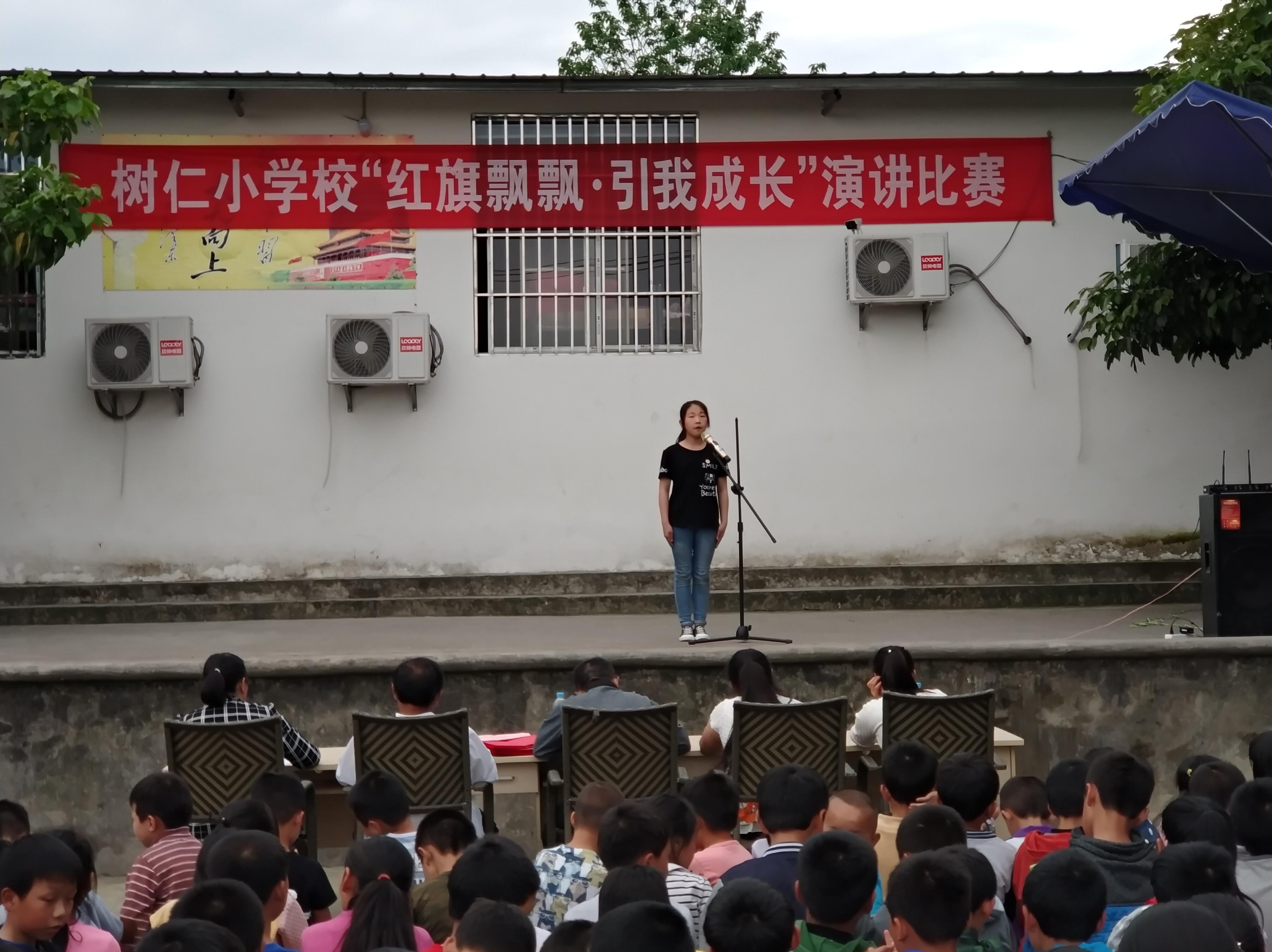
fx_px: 1909
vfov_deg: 28.0
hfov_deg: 36.9
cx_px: 636
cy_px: 476
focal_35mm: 52
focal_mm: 6.06
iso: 100
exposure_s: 1/166
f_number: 2.6
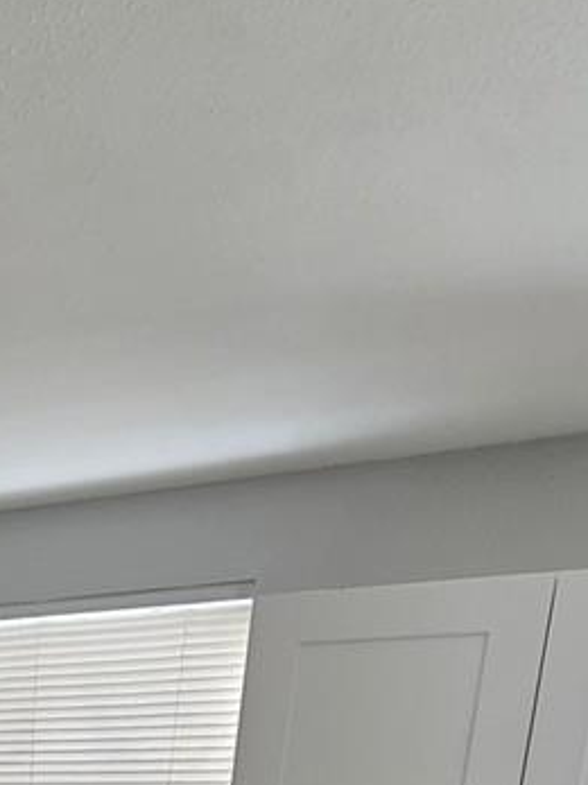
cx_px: -165
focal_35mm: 45
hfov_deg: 27.2
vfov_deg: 29.8
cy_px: 1109
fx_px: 1020
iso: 64
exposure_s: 1/120
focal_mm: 2.2
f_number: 2.2
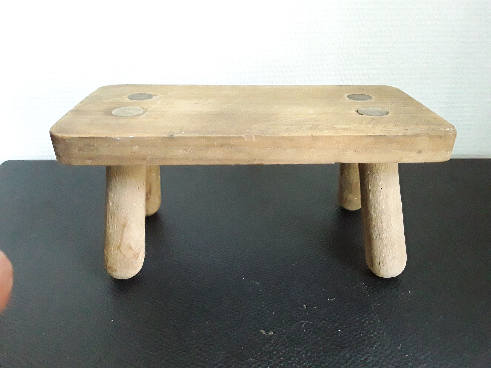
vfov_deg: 51.4
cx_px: 246
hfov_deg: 65.3
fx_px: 383
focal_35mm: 27
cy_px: 184
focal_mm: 2.91
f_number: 1.9
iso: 400
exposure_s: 1/120
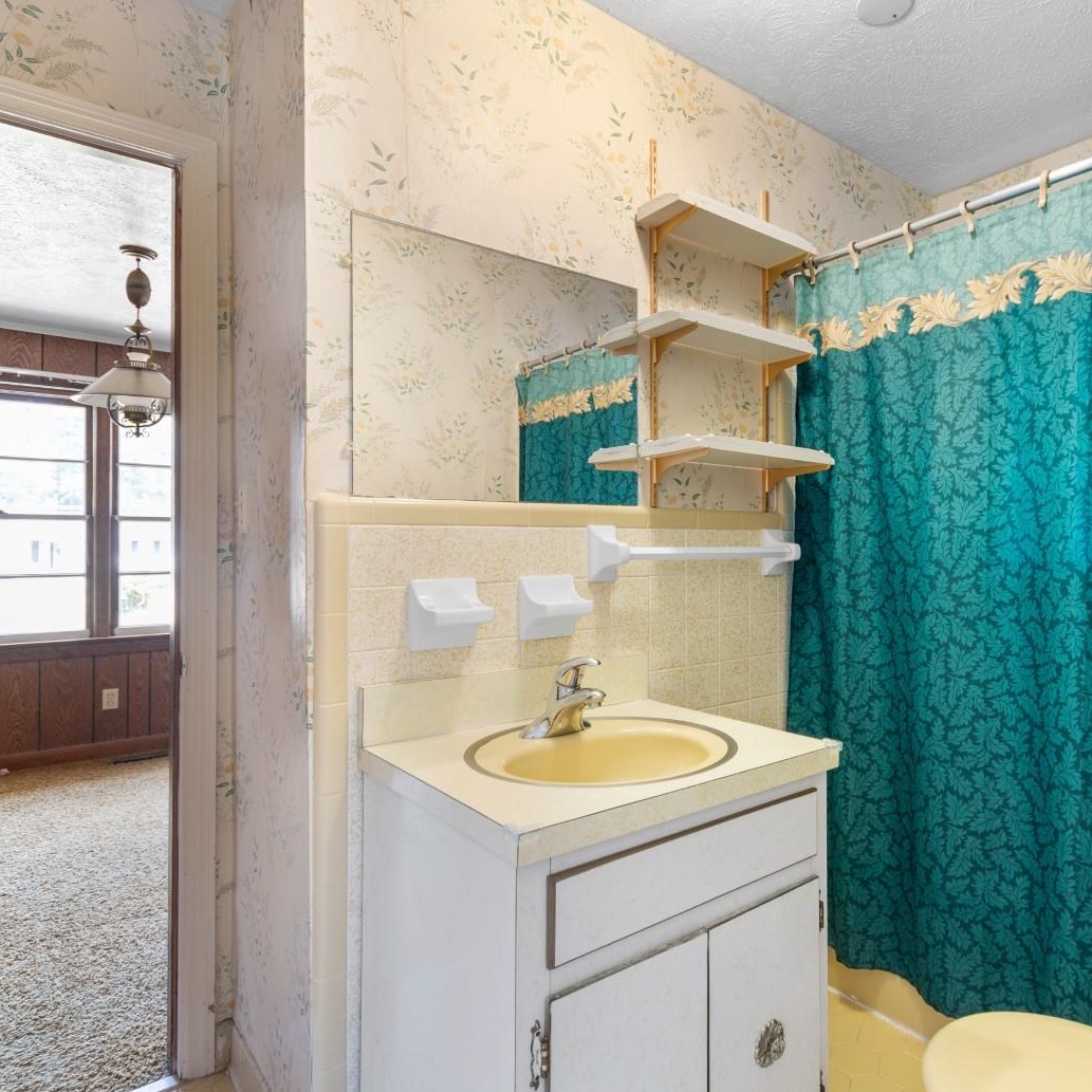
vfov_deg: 74.8
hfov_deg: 73.4
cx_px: 691
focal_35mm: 20
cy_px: 536
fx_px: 714
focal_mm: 10
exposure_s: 1/2
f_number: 4.5
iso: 100
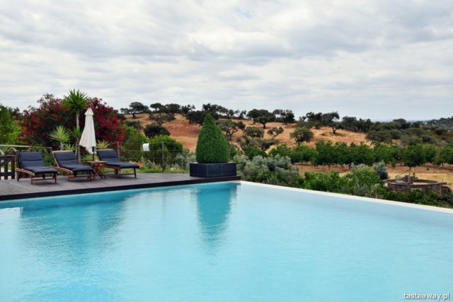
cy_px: 151
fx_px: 547
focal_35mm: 44
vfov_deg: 30.9
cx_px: 226
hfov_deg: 45.0
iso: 100
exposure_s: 1/500
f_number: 6.3
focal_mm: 29
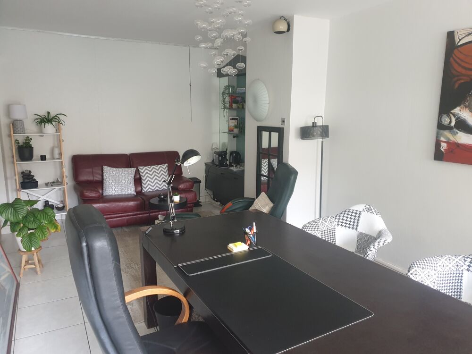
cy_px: 177
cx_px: 236
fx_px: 355
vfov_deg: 53.1
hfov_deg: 67.3
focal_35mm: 26
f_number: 1.5
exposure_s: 1/24
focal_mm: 4.3
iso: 250
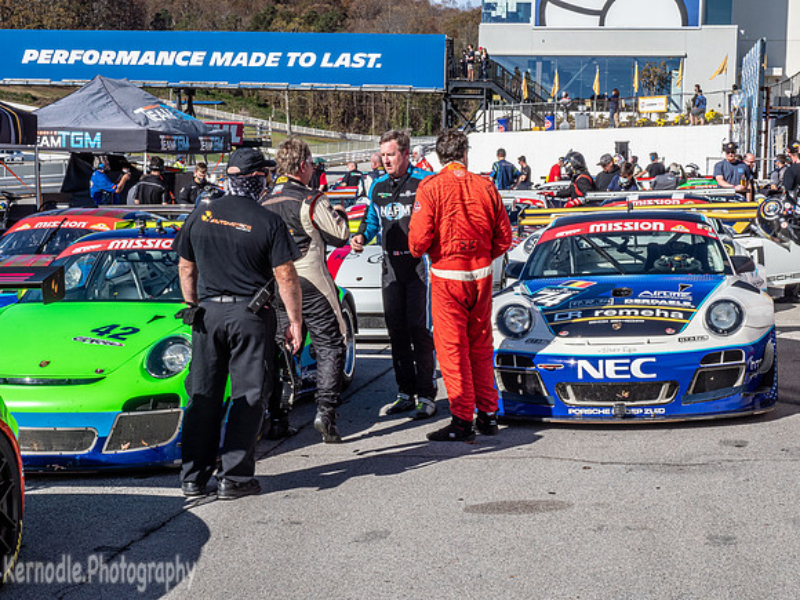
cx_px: 400
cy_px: 300
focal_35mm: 68
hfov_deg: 28.6
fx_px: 1572
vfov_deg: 21.6
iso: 200
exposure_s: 1/60
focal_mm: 34
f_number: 22
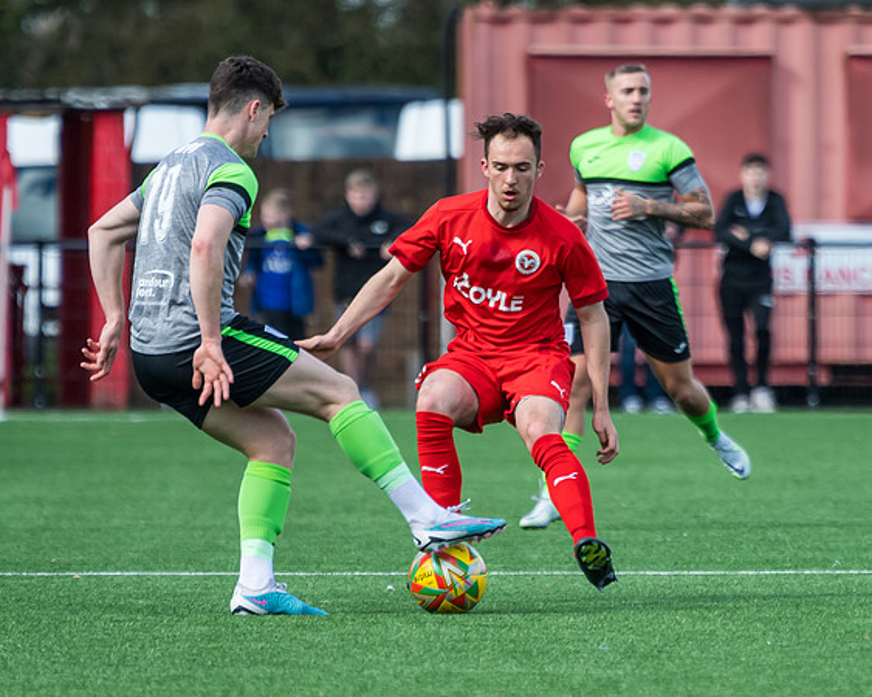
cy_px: 453
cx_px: 674
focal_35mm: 615
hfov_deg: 3.1
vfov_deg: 2.5
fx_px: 15865
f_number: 4
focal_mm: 280
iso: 400
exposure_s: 1/1250
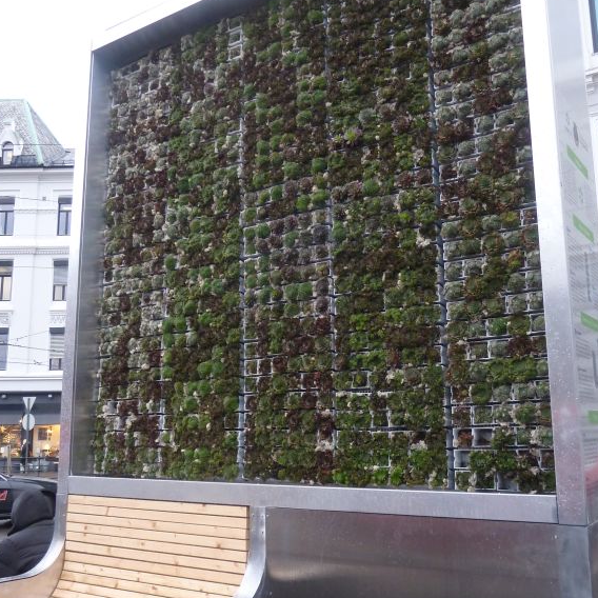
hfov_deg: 47.2
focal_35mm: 35
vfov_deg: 47.2
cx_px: 308
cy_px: 306
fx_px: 684
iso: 250
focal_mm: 4.1
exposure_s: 1/30
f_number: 3.3
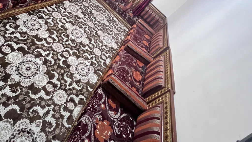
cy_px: 21
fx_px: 127
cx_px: 126
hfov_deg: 89.6
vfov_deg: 53.0
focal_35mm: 19
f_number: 1.8
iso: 800
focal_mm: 1.57
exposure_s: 1/50
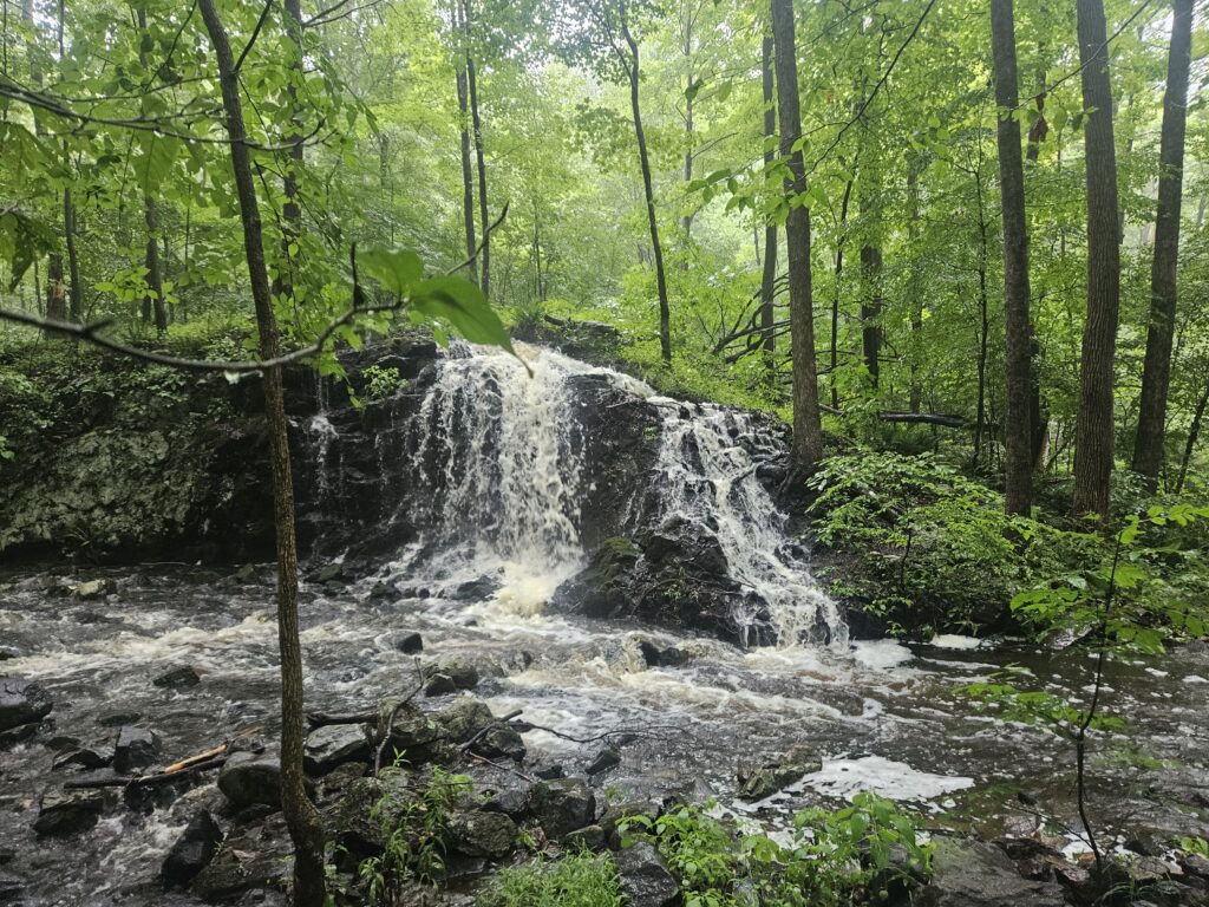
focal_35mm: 23
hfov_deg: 73.9
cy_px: 454
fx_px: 803
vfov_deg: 58.9
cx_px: 604
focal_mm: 5.4
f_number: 1.8
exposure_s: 1/120
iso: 640
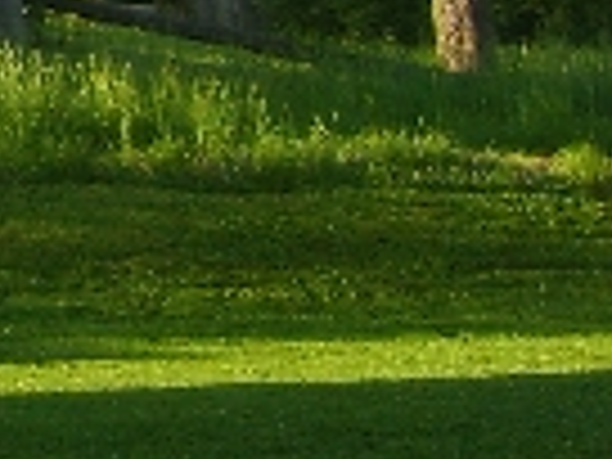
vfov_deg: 7.1
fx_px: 3642
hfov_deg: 8.2
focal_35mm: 206
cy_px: -315
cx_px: -1179
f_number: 2.8
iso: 50
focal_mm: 5.8
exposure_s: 1/250
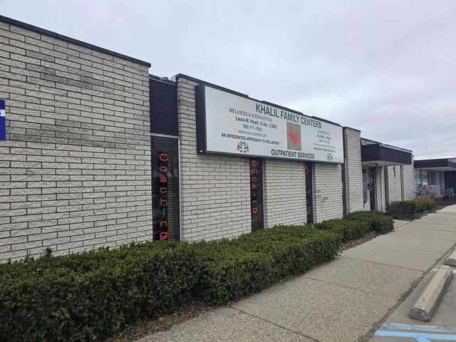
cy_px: 171
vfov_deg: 58.9
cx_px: 228
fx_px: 303
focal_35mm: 23
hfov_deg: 73.9
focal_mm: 6.3
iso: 10
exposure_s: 1/263
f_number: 1.7
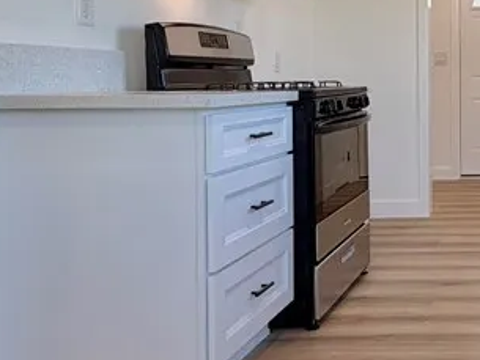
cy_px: 86
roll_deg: +0.3
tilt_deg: -0.3
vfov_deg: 30.3
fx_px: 652
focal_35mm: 47
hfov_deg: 34.0
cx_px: 549
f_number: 2.2
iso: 100
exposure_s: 1/120
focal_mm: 2.22
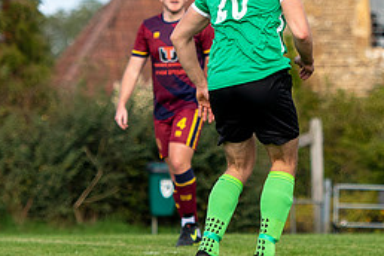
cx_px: 282
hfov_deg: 4.0
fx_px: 5440
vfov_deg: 2.7
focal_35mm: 510
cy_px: 18
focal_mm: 120
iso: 320
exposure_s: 1/4000
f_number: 2.8
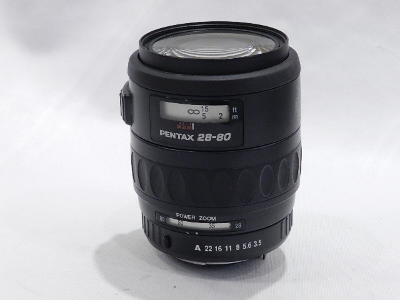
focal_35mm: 84
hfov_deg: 23.3
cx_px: 200
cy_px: 150
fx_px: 971
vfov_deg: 17.6
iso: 800
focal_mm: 14.9
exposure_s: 1/60
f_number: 4.4
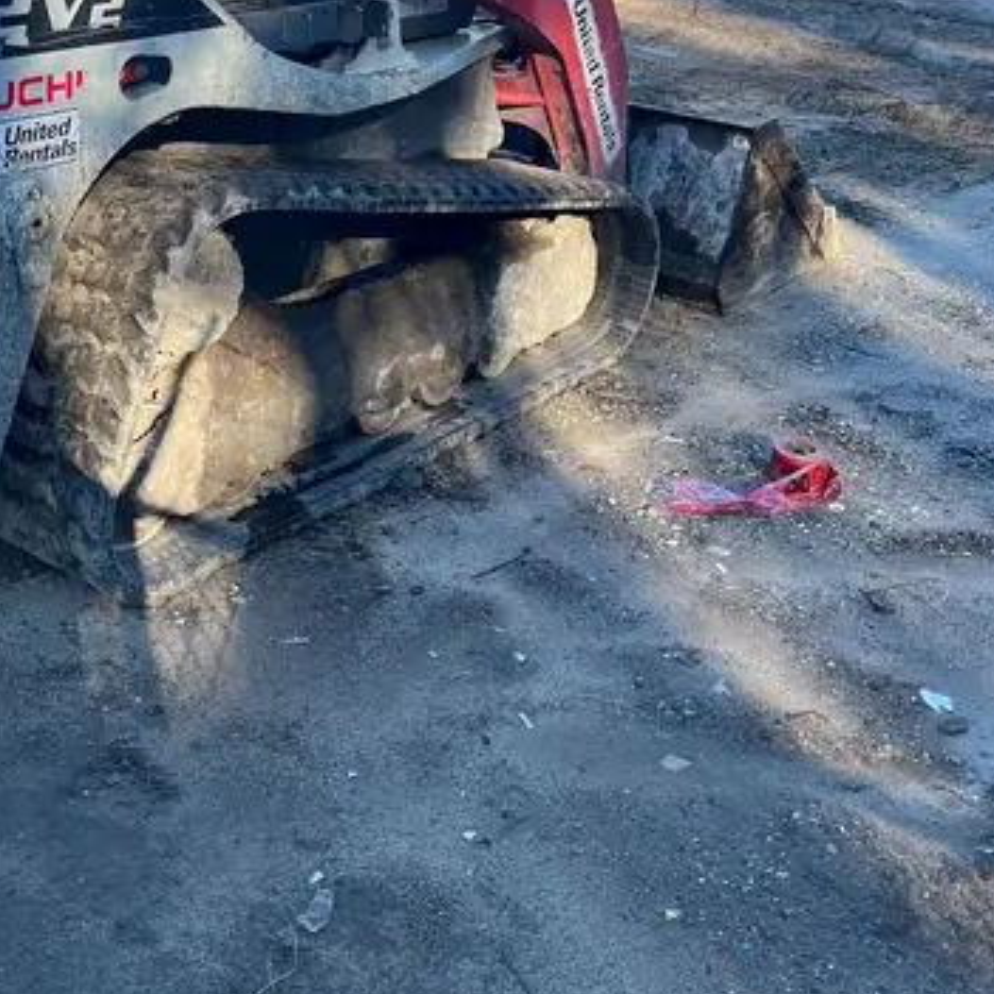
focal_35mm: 48
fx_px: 1559
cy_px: 168
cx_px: 232
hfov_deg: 34.5
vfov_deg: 34.1
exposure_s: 1/412
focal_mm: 5.1
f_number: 1.6
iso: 50
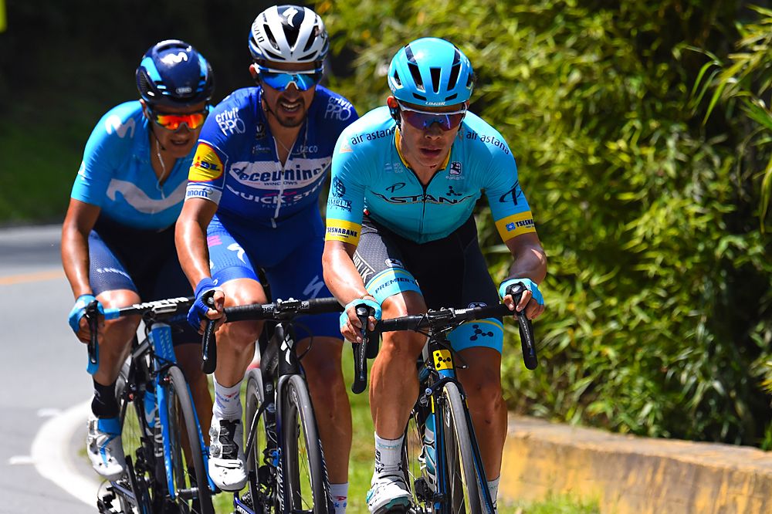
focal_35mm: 280
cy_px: 257
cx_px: 386
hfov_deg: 7.4
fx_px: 6002
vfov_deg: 4.9
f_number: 9
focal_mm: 280
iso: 1000
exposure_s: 1/1600
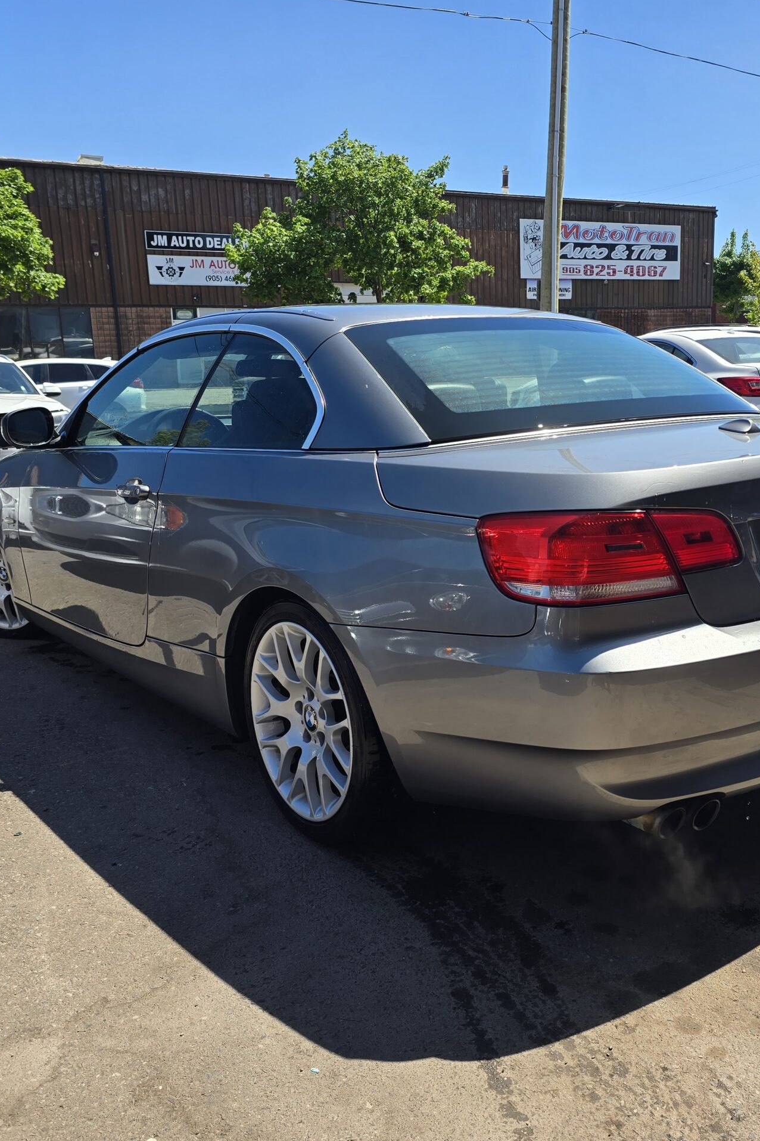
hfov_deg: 40.9
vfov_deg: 58.7
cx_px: 462
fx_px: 1013
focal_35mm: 32
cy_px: 569
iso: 12
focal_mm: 6.3
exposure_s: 1/596
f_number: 1.7
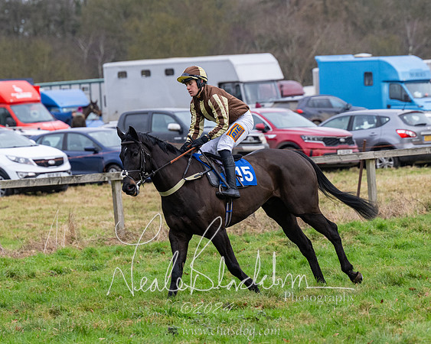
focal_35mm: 330
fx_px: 4202
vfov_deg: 4.7
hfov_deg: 5.9
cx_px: 197
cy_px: 170
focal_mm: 190
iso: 800
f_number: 5
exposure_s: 1/640
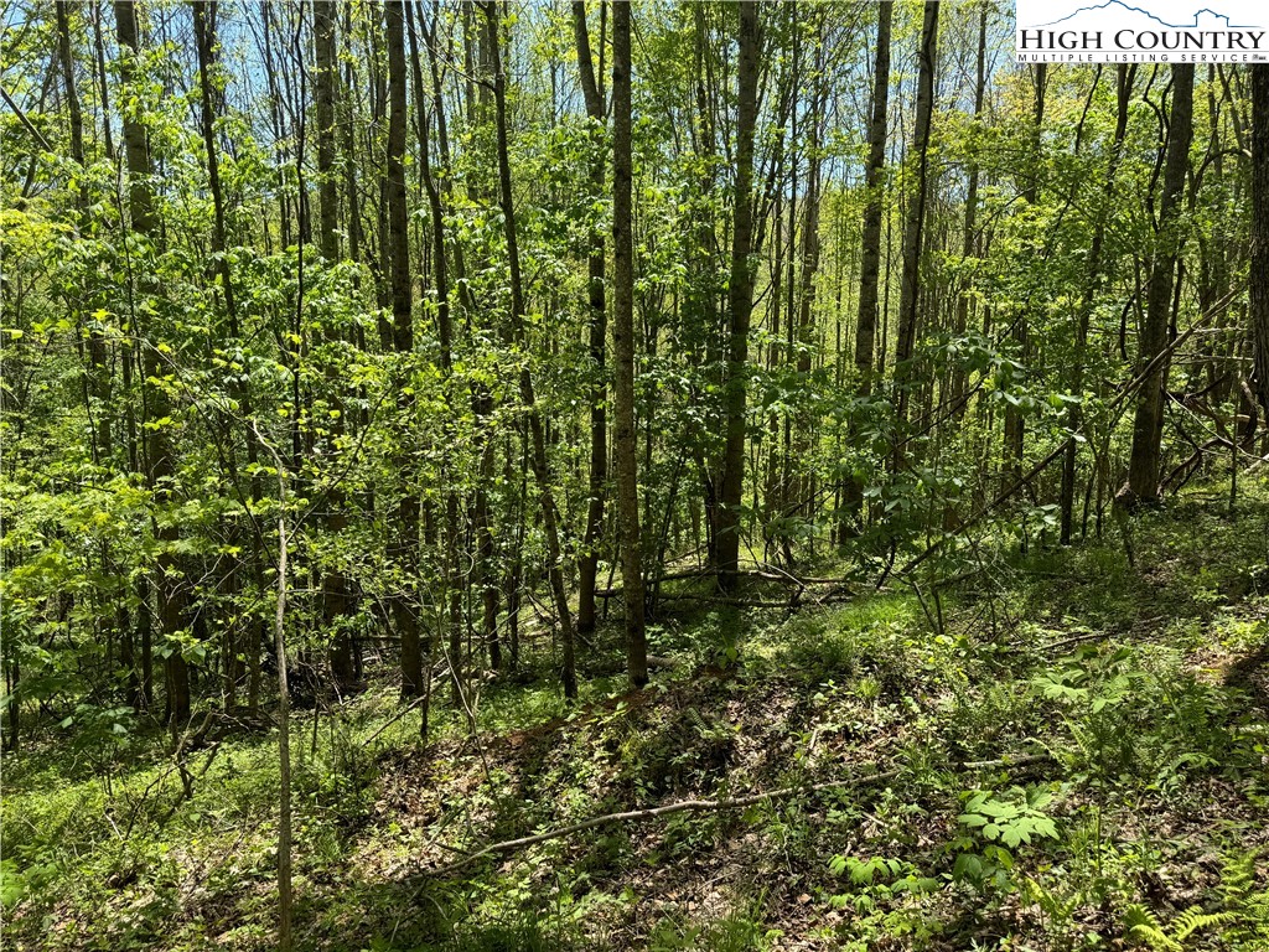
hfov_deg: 71.6
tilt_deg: -10.1
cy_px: 476
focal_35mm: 24
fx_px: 880
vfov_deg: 56.8
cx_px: 634
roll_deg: -1.2
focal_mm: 6.76
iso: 80
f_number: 1.78
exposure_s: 1/1059
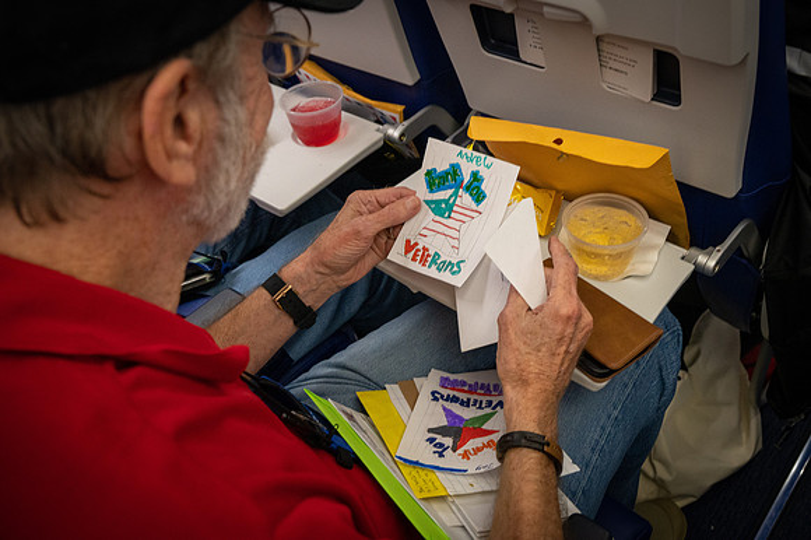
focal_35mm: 35
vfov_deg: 37.8
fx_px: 788
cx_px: 406
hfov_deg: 54.5
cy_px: 270
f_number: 6.3
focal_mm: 35
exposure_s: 1/60
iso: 6400
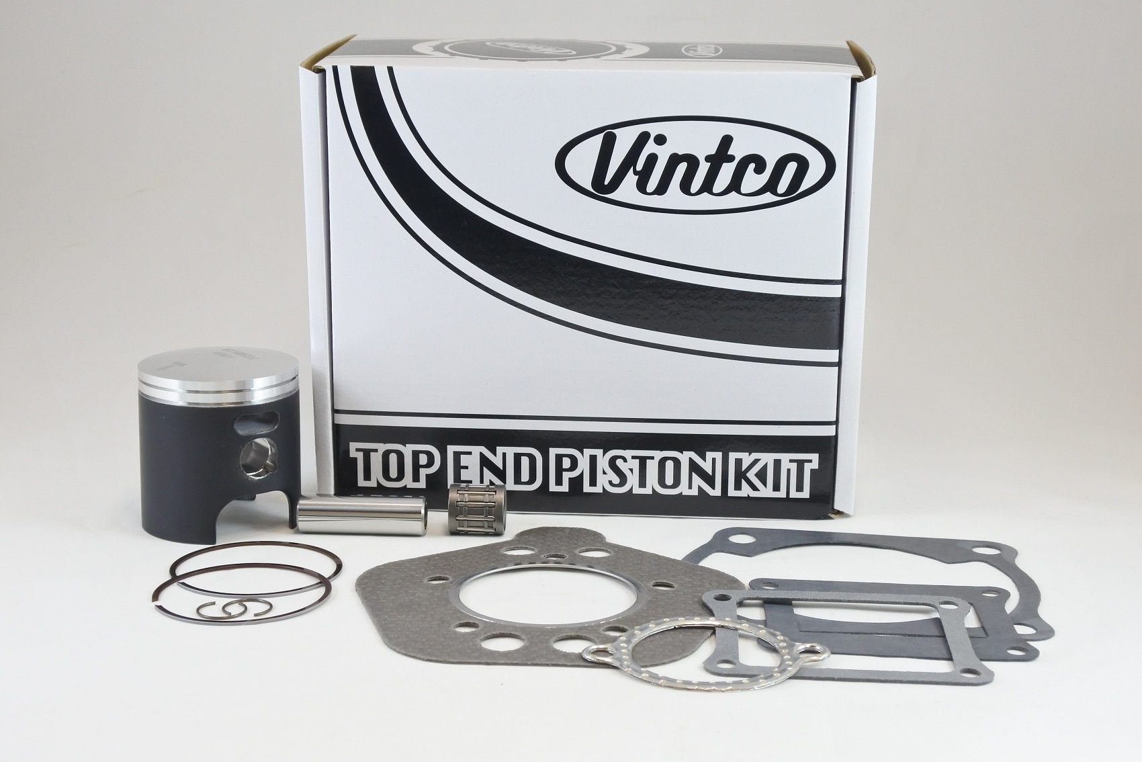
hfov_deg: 38.9
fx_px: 1618
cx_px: 571
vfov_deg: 26.5
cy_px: 381
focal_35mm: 51
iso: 560
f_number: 4.5
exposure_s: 1/125
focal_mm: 18.9
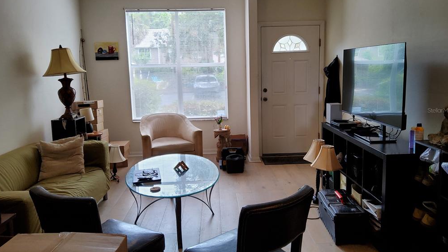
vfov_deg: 40.1
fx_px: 345
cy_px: 110
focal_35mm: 29
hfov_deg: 66.1
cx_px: 225
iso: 160
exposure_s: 1/60
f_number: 2
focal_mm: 3.08
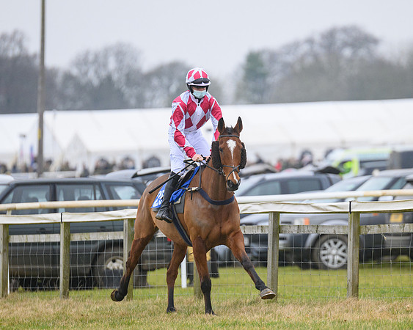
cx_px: 231
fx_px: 5032
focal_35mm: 412
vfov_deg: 3.8
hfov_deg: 4.7
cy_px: 159
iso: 1250
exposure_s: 1/1600
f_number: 5
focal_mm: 300
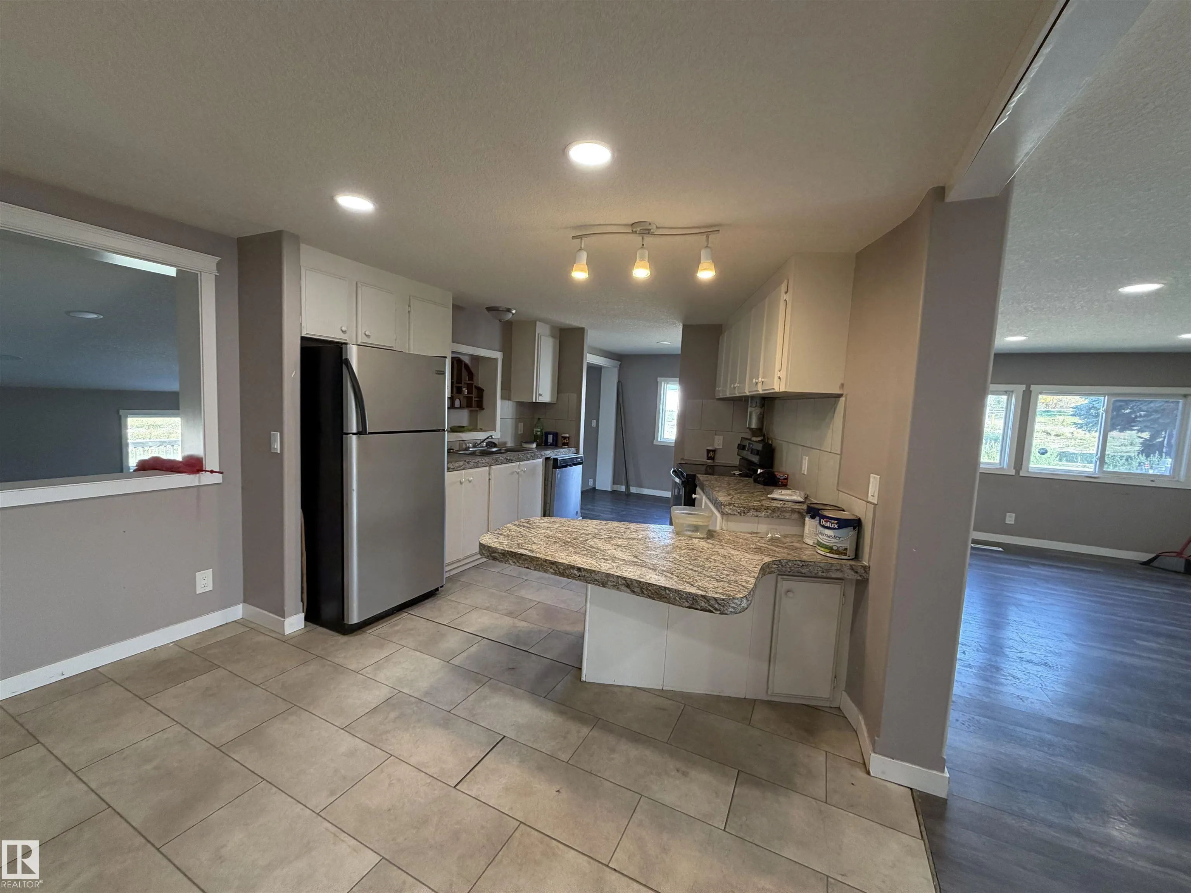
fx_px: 482
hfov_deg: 102.1
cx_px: 596
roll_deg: -2.8
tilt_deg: -5.9
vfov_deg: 85.7
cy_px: 446
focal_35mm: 14
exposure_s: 1/60
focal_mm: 2.22
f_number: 2.2
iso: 200
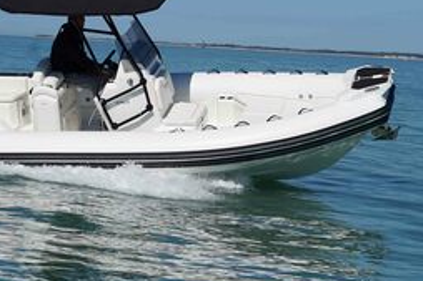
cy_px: 22
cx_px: 178
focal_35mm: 118
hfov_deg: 17.3
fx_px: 1386
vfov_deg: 11.5
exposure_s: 1/640
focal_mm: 50
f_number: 8
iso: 100
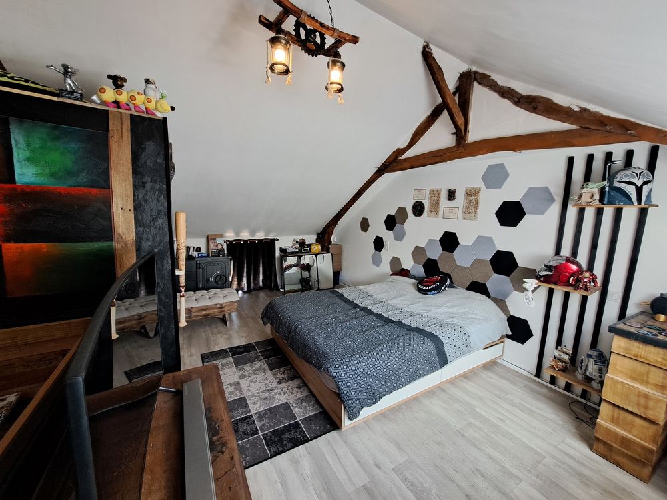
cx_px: 334
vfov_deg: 89.9
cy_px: 250
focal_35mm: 13
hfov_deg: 106.2
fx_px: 250
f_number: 2.2
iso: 160
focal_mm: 1.74
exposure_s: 1/50
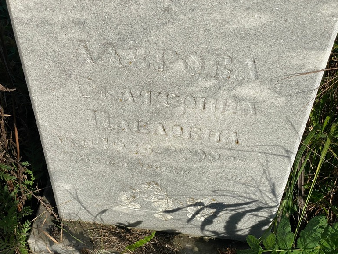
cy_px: 130
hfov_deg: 35.5
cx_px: 167
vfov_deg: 27.0
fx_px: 527
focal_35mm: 54
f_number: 2
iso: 20
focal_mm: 6
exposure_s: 1/2083
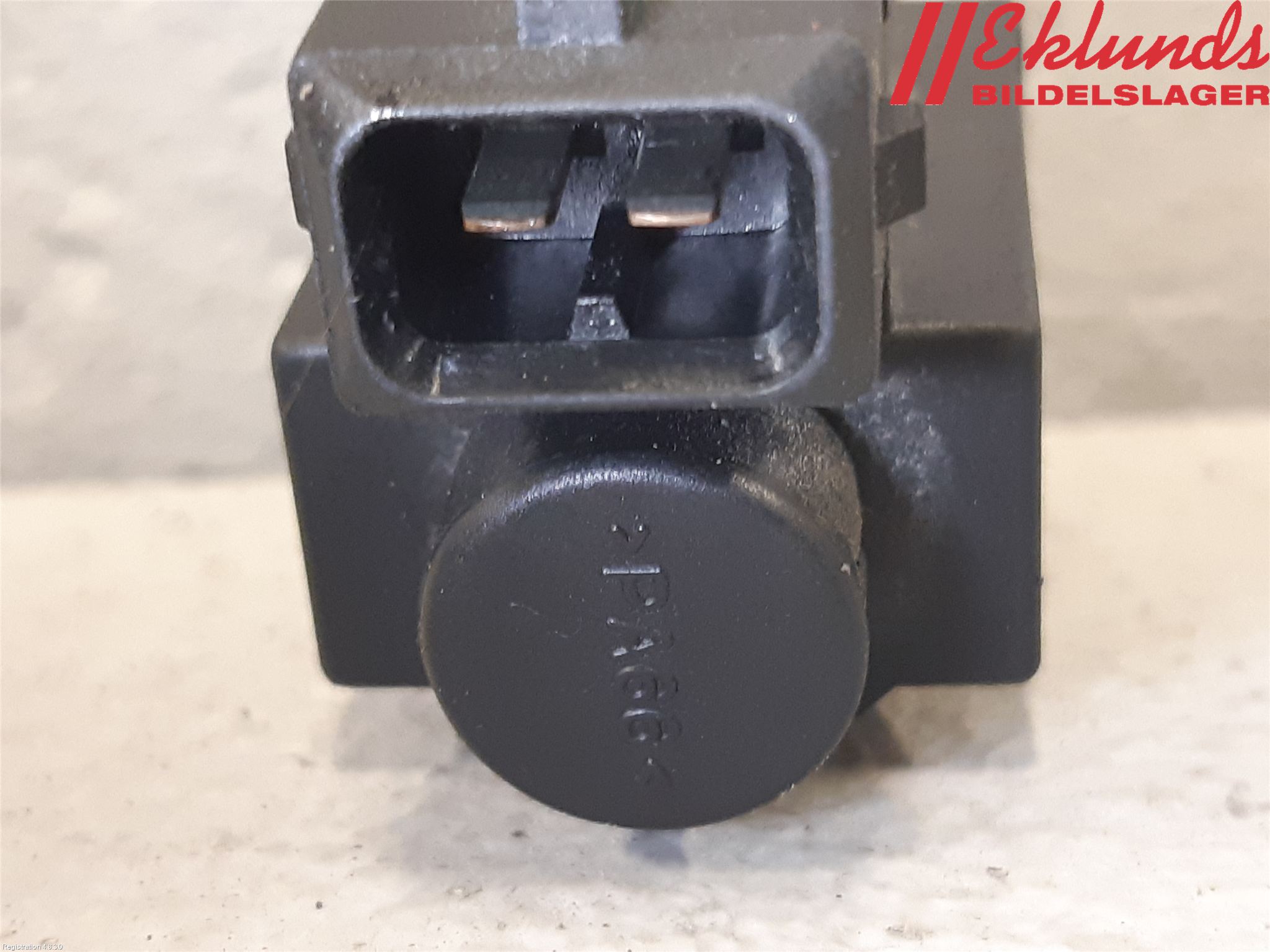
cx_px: 635
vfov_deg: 53.1
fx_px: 954
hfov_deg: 67.3
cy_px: 476
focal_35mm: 26
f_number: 1.7
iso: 200
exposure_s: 1/25
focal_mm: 3.93
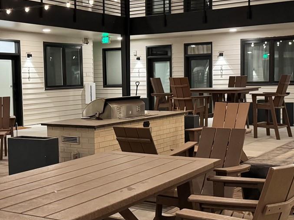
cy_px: 107
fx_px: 484
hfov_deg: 33.7
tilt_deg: -3.4
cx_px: 125
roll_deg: +1.5
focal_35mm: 57
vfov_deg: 25.6
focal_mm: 6.76
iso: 800
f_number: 1.78
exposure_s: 1/40
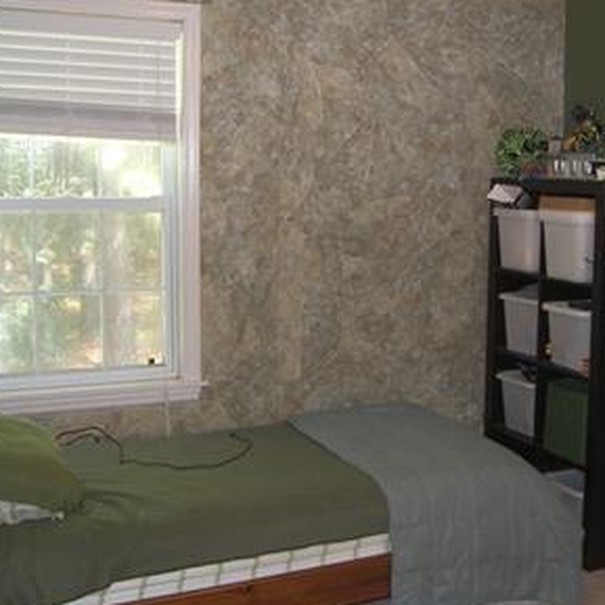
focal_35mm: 47
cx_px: 421
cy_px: 249
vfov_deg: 36.0
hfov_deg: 35.6
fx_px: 929
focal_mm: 5
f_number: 2.8
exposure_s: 1/30
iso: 100
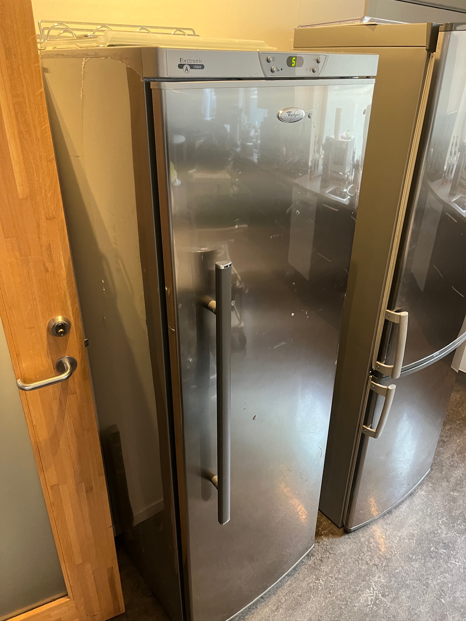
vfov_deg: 67.3
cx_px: 233
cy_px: 310
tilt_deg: -27.4
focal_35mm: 26
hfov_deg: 53.1
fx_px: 467
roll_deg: -1.2
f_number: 1.6
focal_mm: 5.1
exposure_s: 1/50
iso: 500
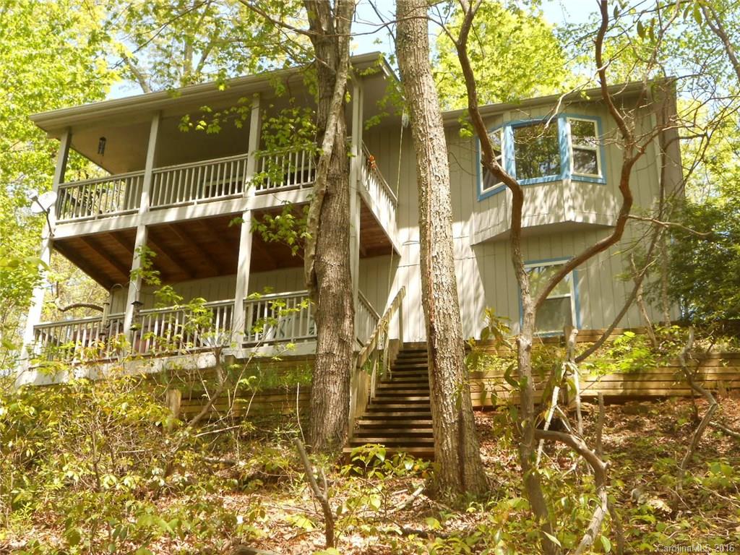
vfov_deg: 29.7
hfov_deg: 38.9
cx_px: 370
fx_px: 1047
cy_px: 278
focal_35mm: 49
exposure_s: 1/80
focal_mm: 8.8
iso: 80
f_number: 4.8
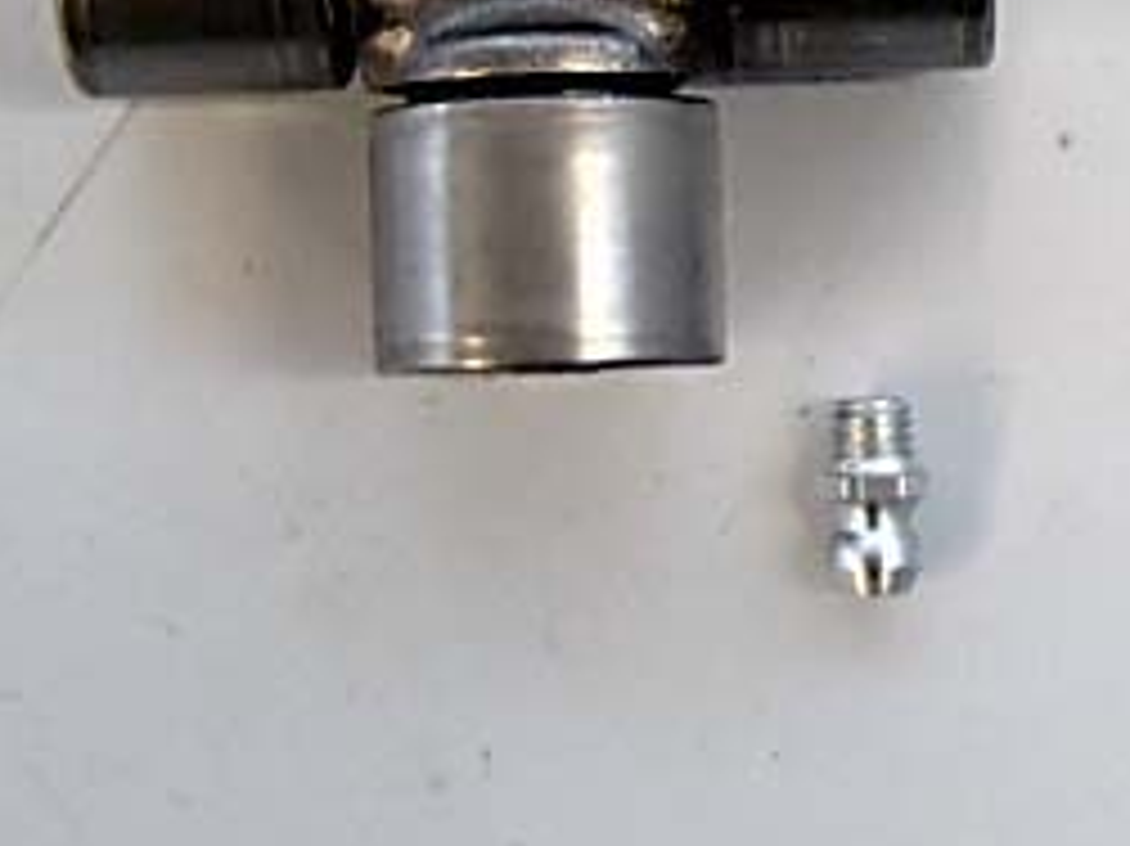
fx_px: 4079
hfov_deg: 15.7
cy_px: -4
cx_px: 923
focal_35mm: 125
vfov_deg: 11.7
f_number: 4.9
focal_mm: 8.8
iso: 400
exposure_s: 1/13
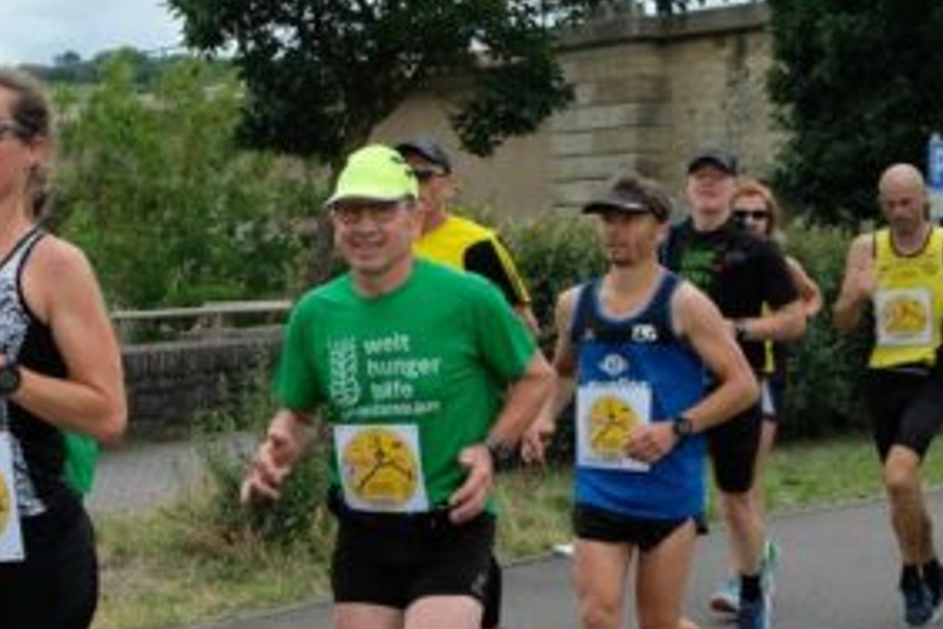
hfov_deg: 22.5
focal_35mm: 87
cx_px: 3
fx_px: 2279
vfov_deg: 15.7
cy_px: 381
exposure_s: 1/550
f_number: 5.6
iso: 400
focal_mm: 21.4
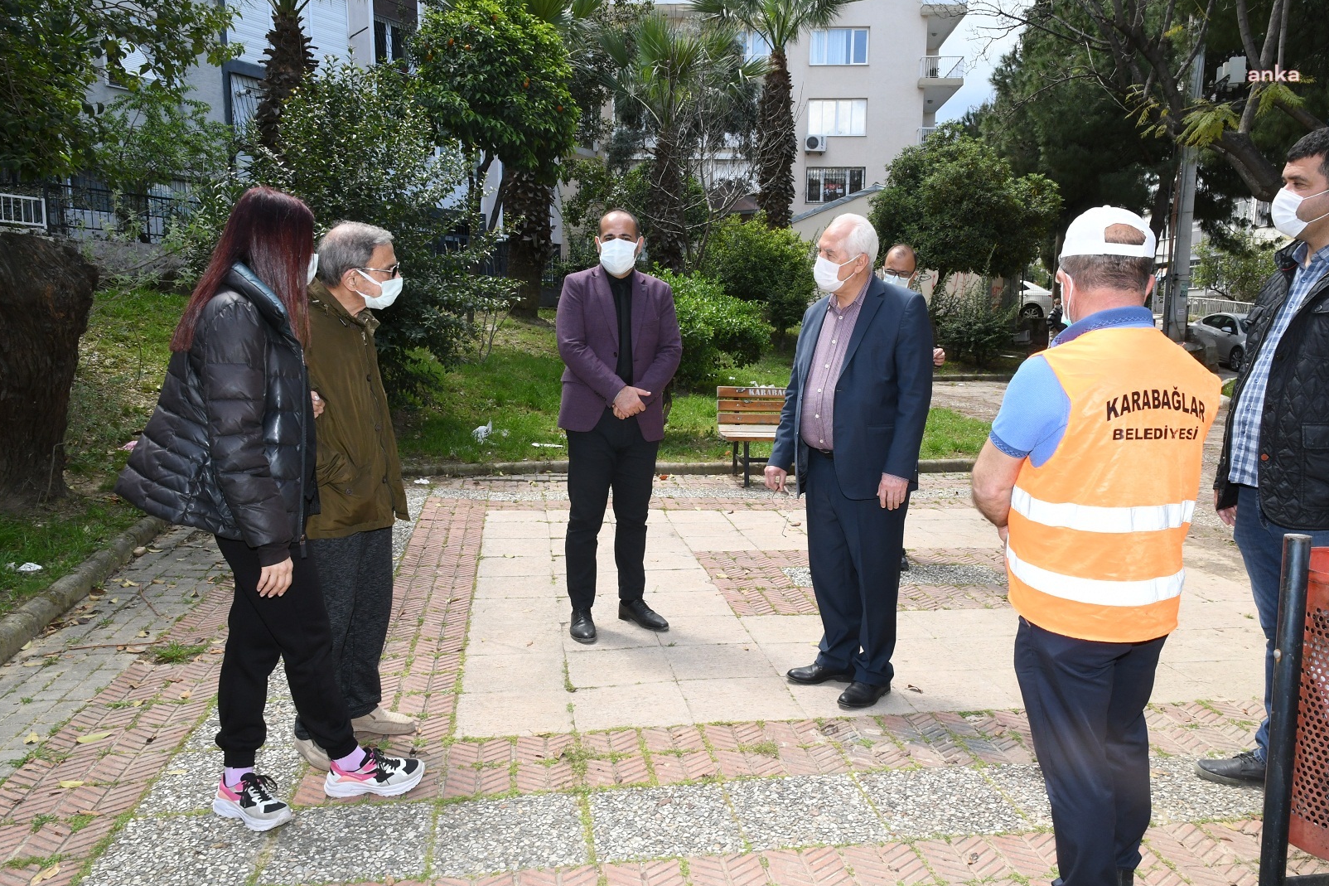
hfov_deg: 71.5
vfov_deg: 51.3
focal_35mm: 25
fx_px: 923
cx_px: 686
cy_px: 450
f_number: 14
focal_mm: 16
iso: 1000
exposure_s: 1/250
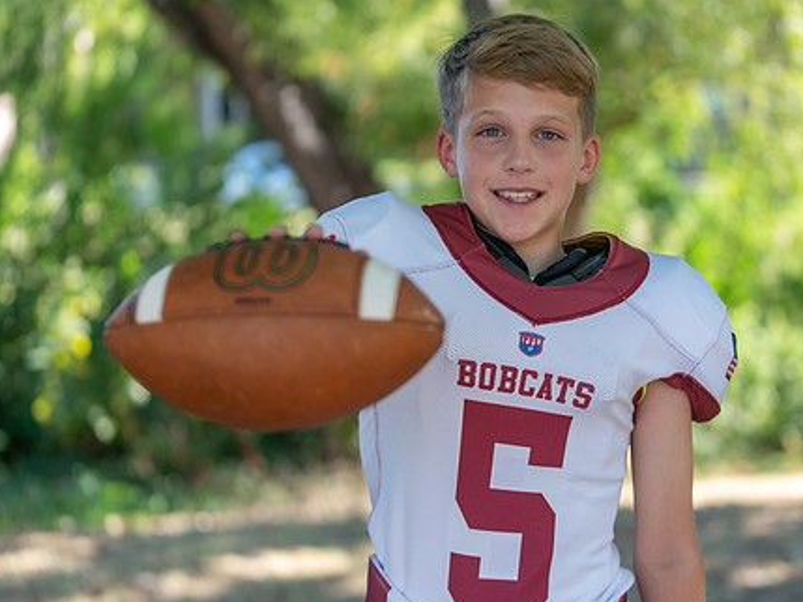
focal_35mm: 91
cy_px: 300
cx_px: 515
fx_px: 2112
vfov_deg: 16.2
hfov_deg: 21.5
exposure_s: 1/320
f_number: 2.8
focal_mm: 70
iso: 160
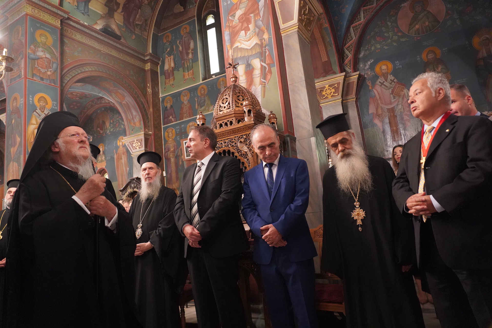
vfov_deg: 53.1
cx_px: 246
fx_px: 328
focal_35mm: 24
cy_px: 164
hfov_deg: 73.7
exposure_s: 1/160
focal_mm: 24
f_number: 4
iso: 12800
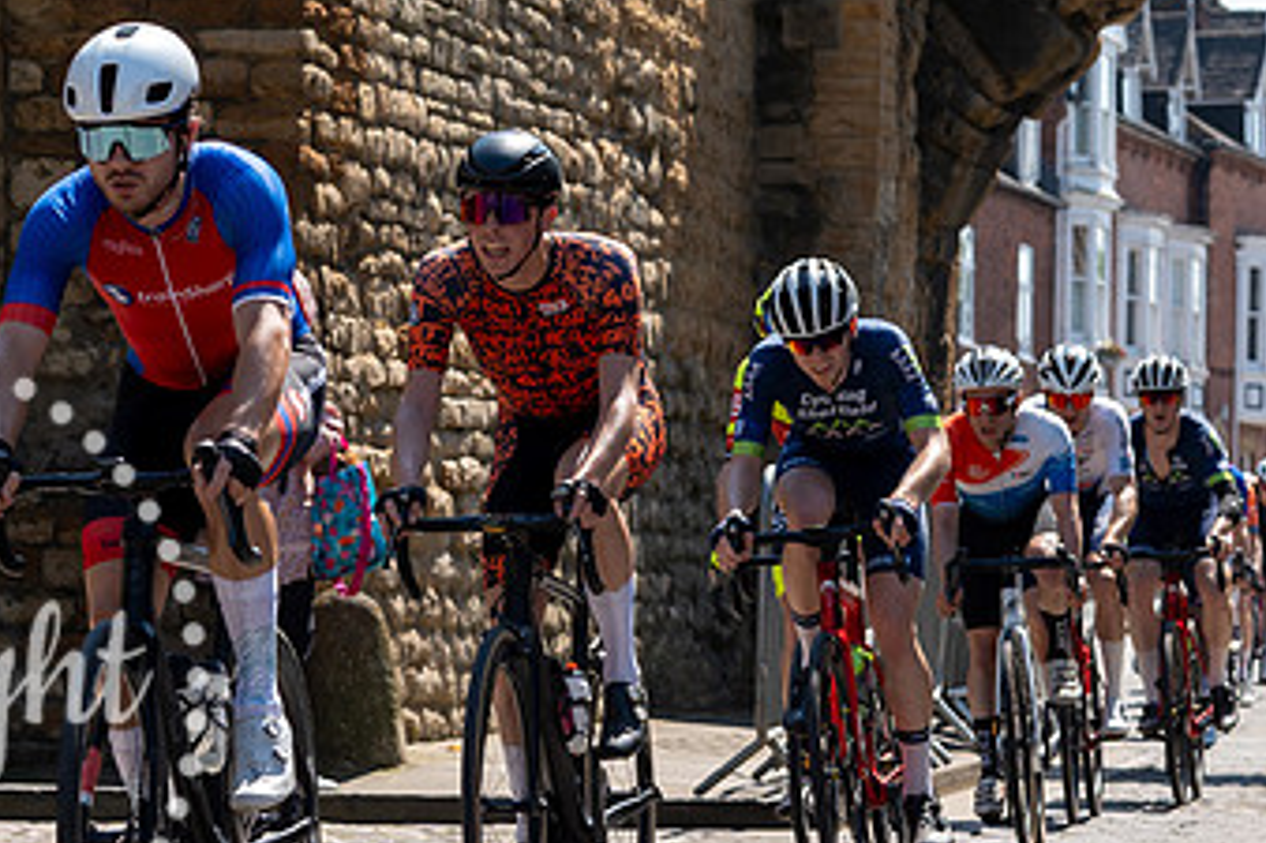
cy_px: 332
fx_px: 7135
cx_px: 306
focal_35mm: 203
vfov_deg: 6.8
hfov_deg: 10.1
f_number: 5
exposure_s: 1/800
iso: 160
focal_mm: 75
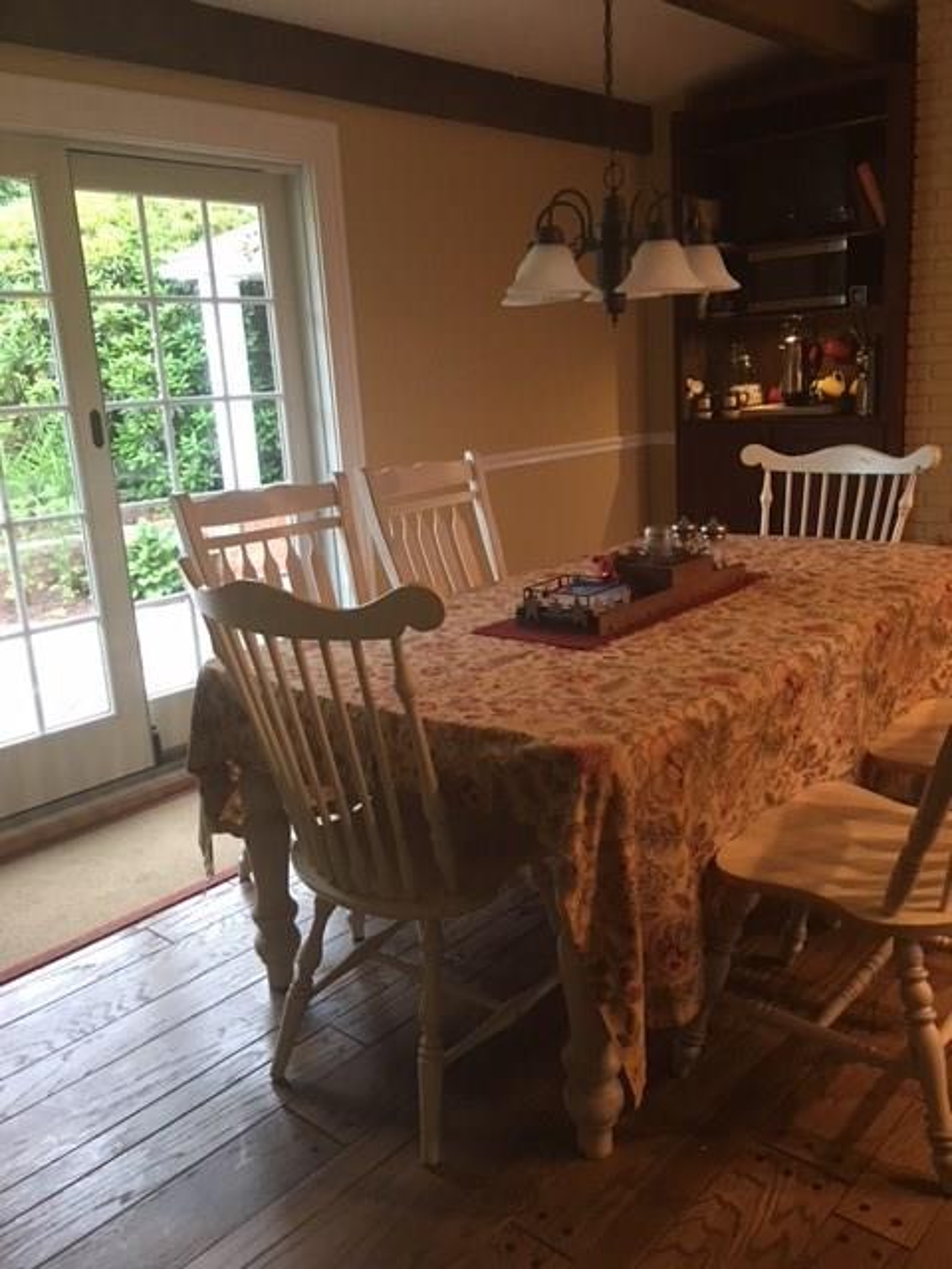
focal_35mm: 29
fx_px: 1063
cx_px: 476
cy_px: 634
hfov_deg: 48.2
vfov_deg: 61.7
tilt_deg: -12.9
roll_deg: +3.8
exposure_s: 1/15
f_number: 2.2
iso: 100
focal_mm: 4.15
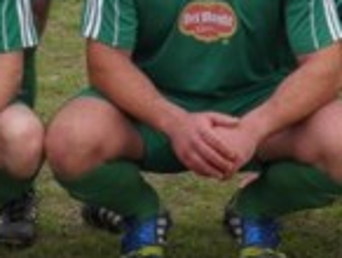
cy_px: -283
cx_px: -45
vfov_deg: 5.2
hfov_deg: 7.0
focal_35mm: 280
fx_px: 2771
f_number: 6
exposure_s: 1/80
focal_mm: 11.2
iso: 50
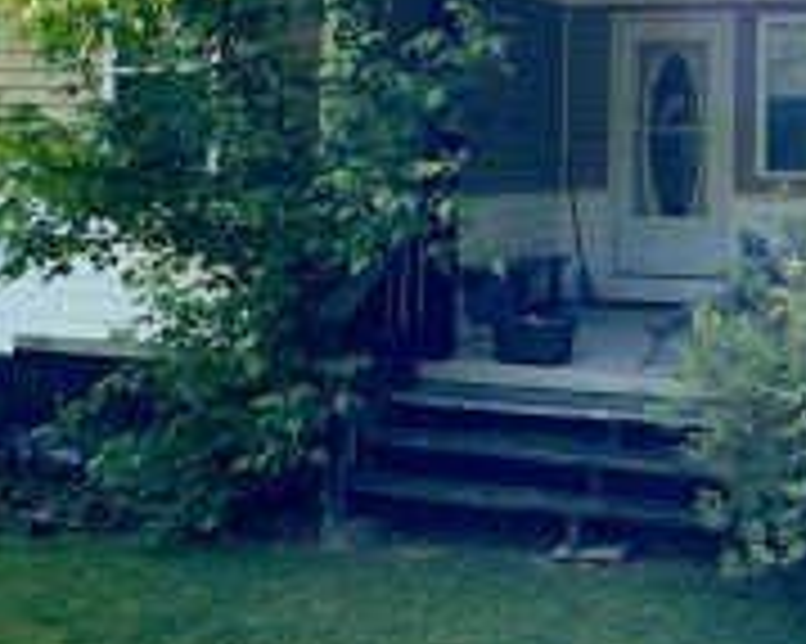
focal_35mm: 51
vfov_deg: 28.8
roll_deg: -0.4
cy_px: 104
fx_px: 1216
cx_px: 777
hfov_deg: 33.9
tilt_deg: +2.4
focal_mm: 2.22
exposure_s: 1/1006
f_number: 2.2
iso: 40
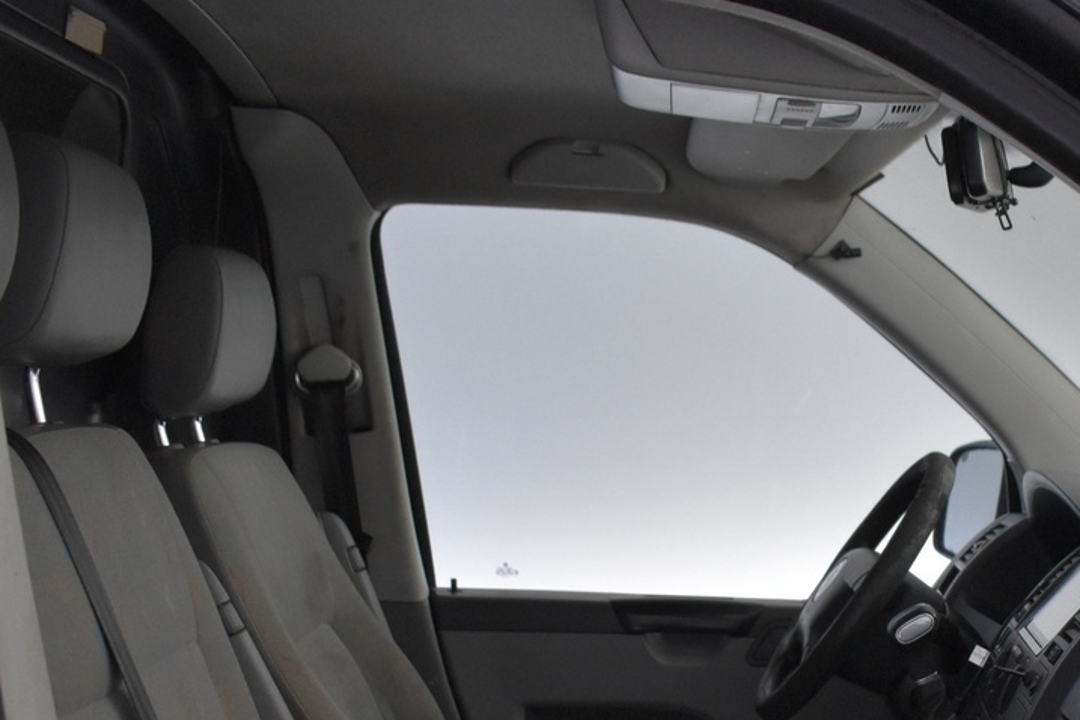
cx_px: 871
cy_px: 782
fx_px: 1830
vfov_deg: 21.2
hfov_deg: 32.0
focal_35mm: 61
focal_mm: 18
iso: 1600
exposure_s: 1/60
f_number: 3.5
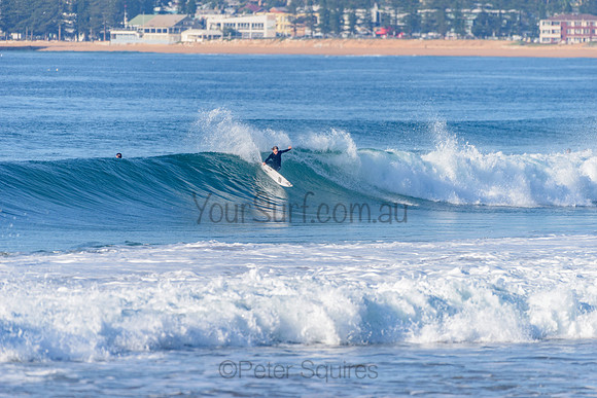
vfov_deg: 2.8
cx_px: 298
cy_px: 199
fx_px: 8293
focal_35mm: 500
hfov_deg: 4.1
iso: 180
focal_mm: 500
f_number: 5.6
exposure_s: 1/2000
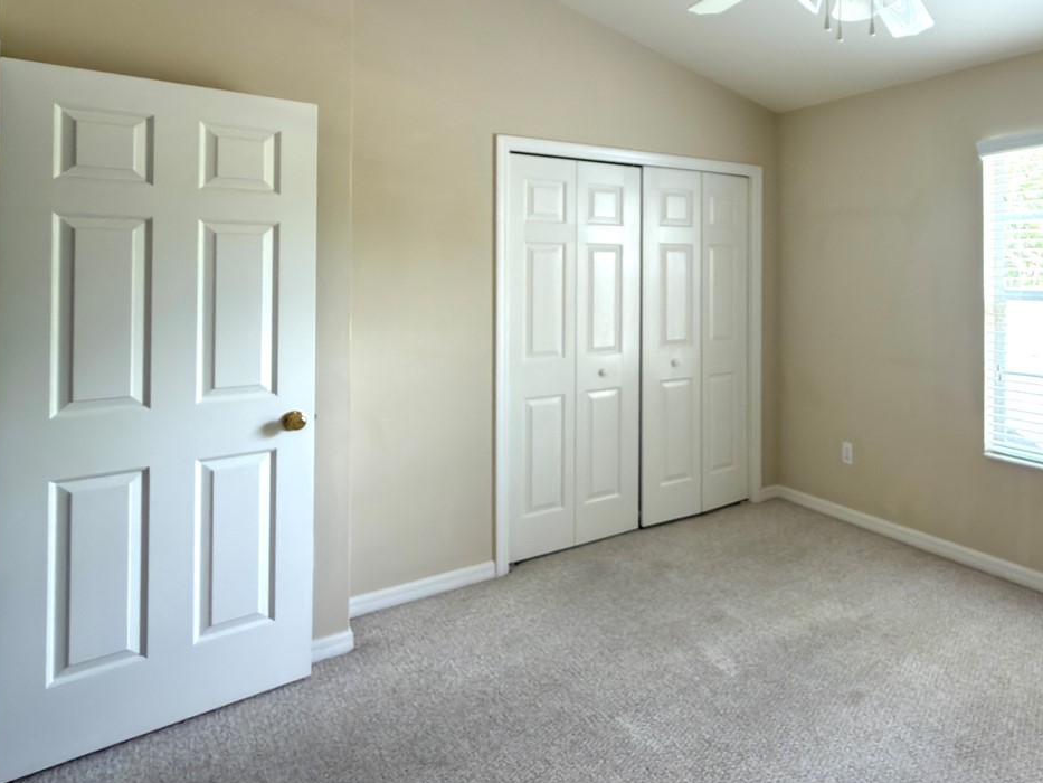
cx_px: 794
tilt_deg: -0.9
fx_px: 723
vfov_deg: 55.8
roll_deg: +0.1
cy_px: 268
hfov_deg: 66.7
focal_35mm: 24
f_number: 2.2
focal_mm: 2.22
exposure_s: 1/31
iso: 64
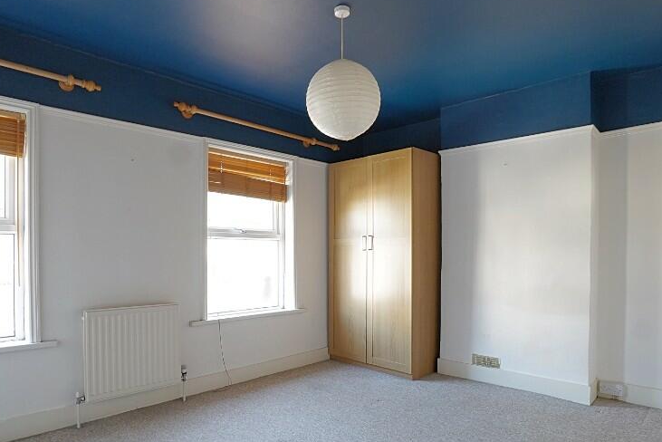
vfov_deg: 59.0
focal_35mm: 21
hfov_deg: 81.2
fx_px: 386
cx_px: 333
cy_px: 267
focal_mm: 10
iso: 400
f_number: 5.6
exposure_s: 1/13
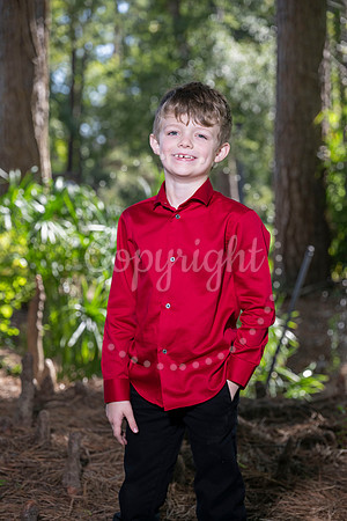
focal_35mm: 110
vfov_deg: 18.6
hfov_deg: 12.5
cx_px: 174
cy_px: 260
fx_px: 1590
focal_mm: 110
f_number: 5.6
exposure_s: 1/200
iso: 400
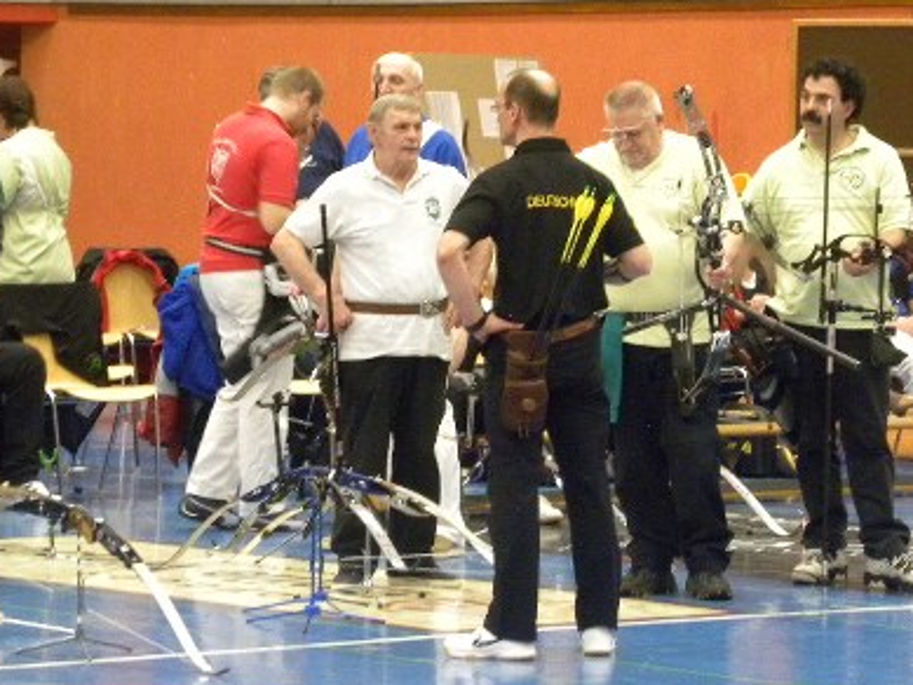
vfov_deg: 7.0
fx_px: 5593
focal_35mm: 212
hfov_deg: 9.3
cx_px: 528
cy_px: 256
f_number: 4.5
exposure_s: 1/13.4
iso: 400
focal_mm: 23
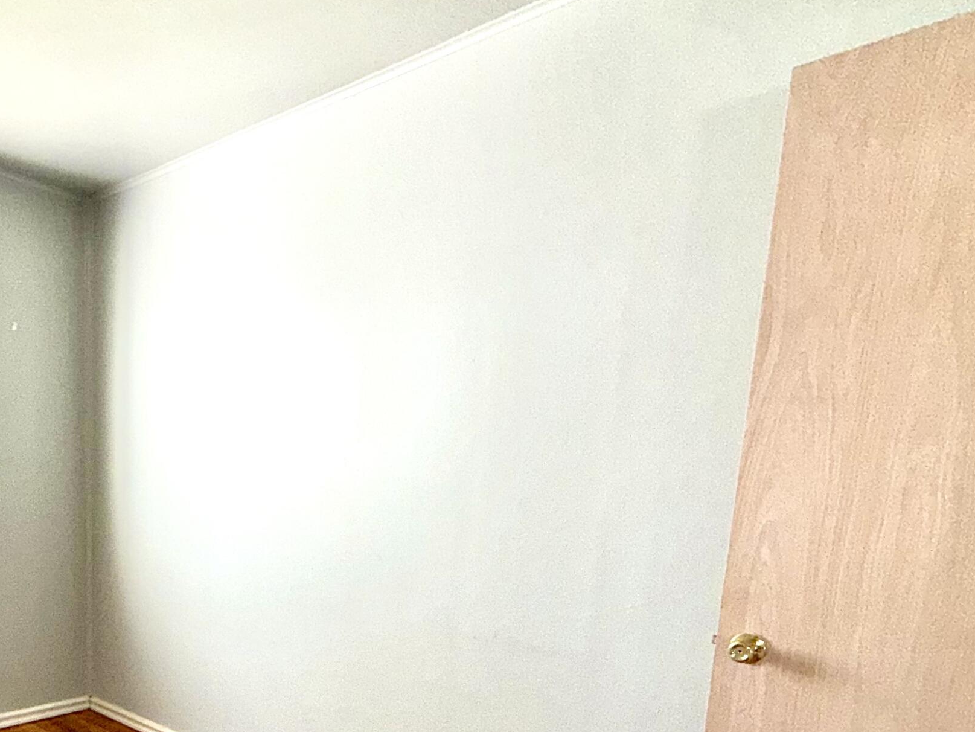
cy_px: 596
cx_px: 284
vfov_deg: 49.7
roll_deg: -2.7
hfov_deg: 64.5
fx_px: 732
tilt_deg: -8.6
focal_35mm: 26
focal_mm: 2.22
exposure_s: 1/122
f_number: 2.2
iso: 50
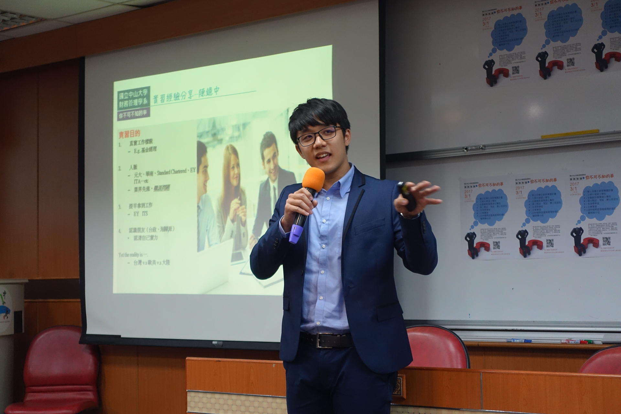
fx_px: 1207
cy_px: 207
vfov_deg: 19.5
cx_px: 310
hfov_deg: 28.8
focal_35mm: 70
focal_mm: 25.7
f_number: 2.8
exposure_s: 1/80
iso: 800
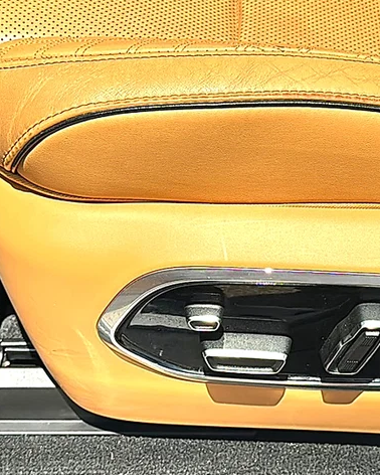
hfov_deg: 22.3
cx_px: 276
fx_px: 955
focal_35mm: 68
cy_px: 235
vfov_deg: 27.9
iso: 80
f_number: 1.78
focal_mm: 6.86
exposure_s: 1/4386
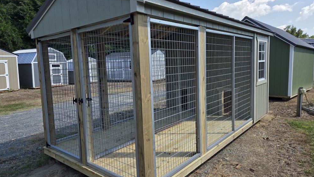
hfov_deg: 71.9
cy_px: 88
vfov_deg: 44.4
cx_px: 156
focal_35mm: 26
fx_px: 216
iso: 80
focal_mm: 5.4
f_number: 1.8
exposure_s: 1/2977
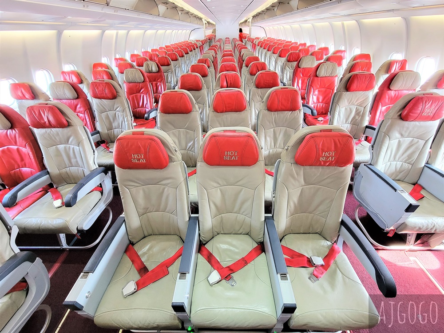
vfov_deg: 89.9
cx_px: 222
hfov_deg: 106.2
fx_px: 167
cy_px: 166
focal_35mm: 13
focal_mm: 2.2
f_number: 2.2
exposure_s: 1/60
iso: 320
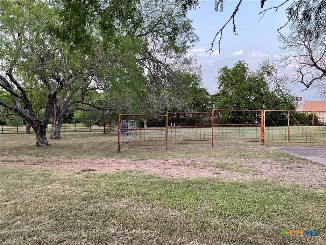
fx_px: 273
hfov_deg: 61.7
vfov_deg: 48.2
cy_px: 122
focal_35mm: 29
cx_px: 163
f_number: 1.8
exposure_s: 1/90
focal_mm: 3
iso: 64
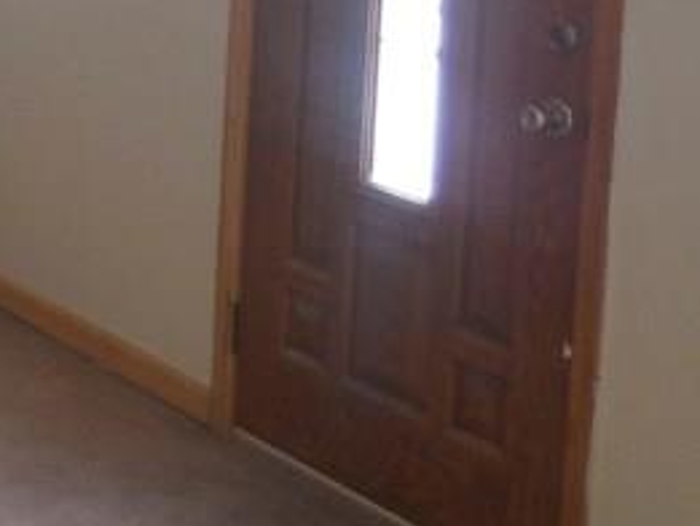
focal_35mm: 98
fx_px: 1983
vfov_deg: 14.6
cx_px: -609
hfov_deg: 16.4
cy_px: -97
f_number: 3.1
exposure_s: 1/30
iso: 180
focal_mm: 4.5
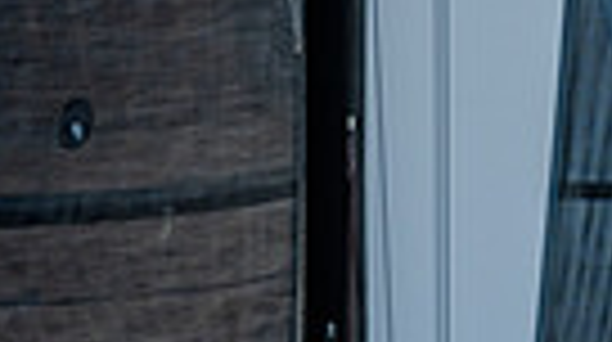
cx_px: -319
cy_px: 712
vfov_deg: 0.7
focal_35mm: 1645
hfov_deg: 1.3
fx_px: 26653
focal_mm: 200
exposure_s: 1/640
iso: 160
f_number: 6.3
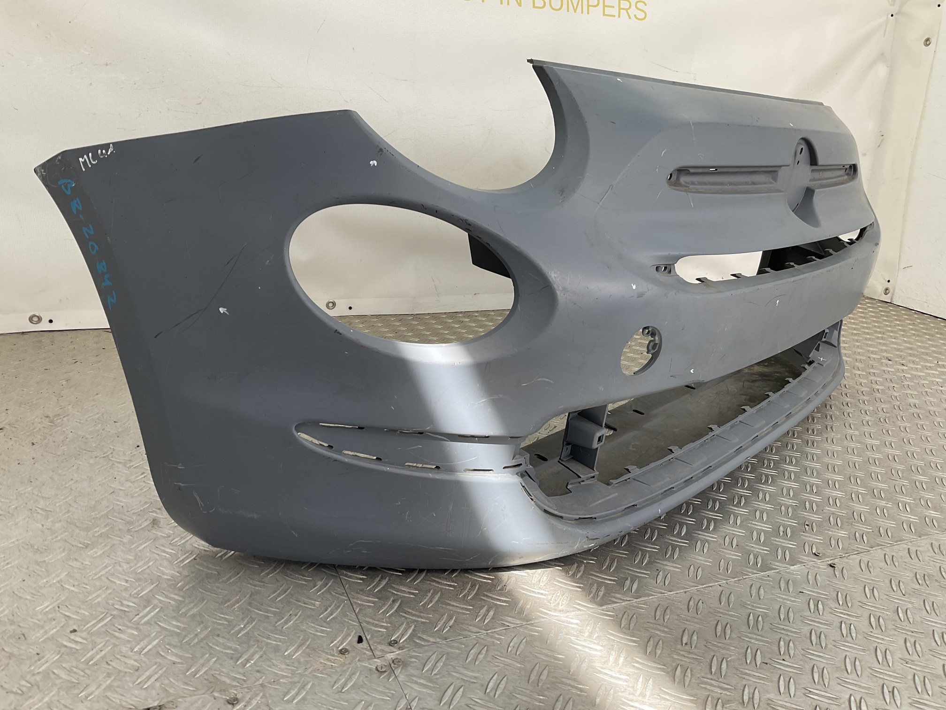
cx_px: 473
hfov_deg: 61.7
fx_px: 793
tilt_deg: -18.8
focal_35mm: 29
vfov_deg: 48.2
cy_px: 355
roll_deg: -6.2
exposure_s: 1/125
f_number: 1.8
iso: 16
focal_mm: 3
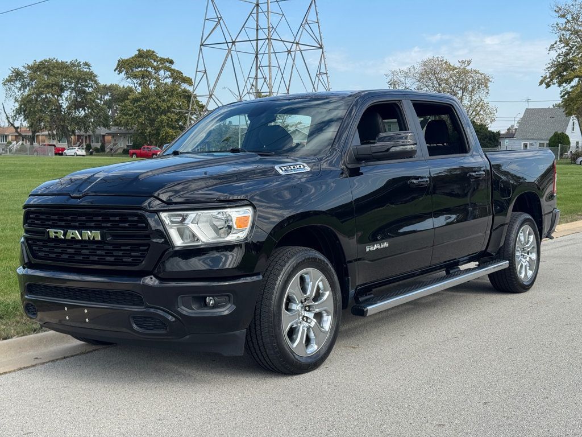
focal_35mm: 48
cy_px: 218
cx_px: 291
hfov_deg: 39.7
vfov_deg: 30.3
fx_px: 807
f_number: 1.78
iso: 64
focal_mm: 6.76
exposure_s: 1/2252
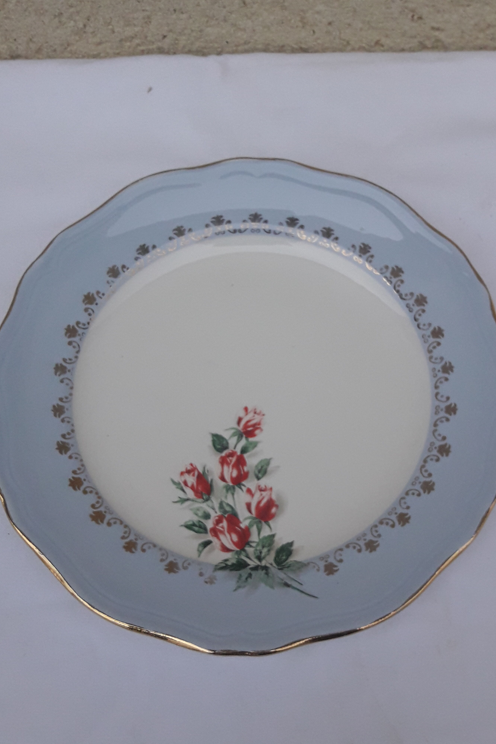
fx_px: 620
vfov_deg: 61.9
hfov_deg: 43.6
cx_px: 258
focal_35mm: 30
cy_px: 370
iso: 100
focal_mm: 3.7
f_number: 1.9
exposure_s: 1/33
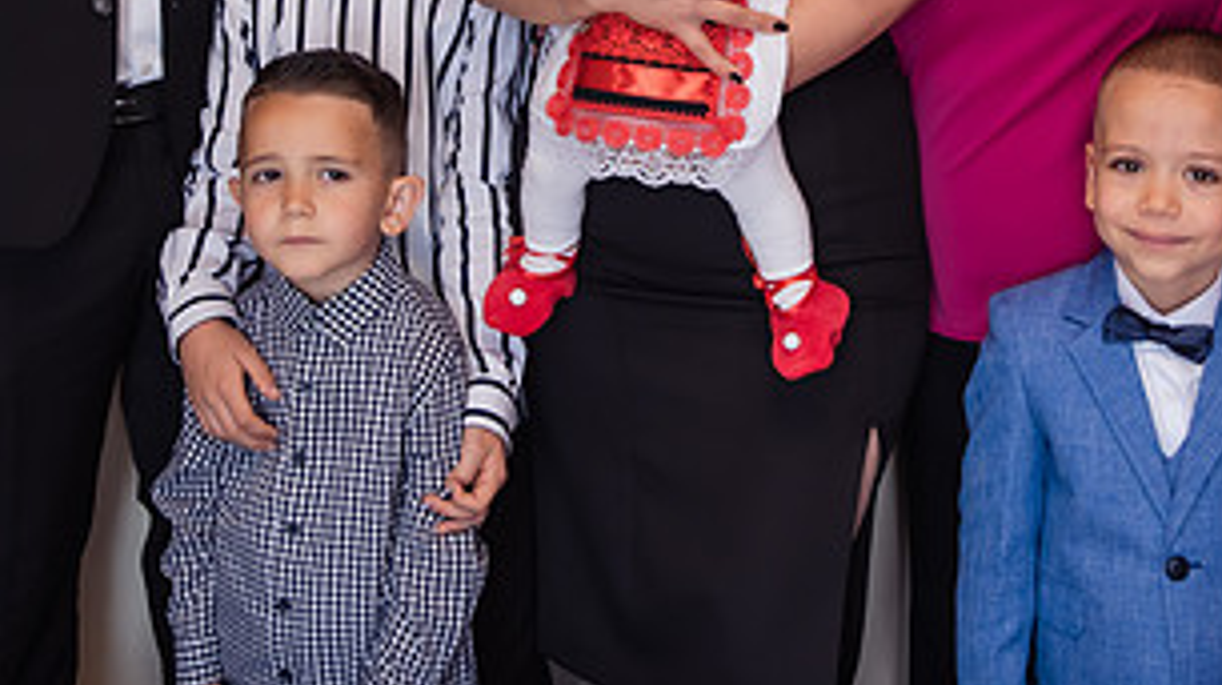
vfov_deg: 16.7
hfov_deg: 30.1
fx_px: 2266
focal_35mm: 70
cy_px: -49
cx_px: 710
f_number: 2.8
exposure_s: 1/200
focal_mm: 31
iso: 500
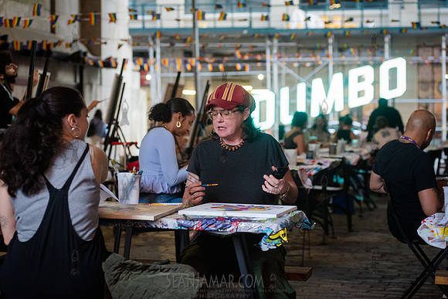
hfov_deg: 24.4
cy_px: 150
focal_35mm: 83
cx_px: 224
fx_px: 1035
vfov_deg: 16.4
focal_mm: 80
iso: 5000
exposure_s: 1/250
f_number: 4
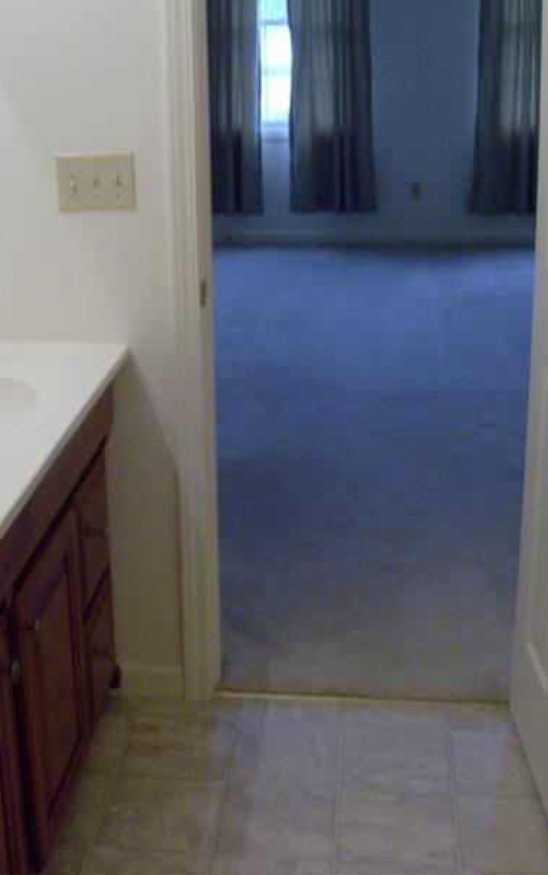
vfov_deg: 41.5
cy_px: 332
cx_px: 171
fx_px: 1146
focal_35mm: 48
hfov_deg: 26.7
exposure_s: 1/64
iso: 184
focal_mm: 6
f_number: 2.8
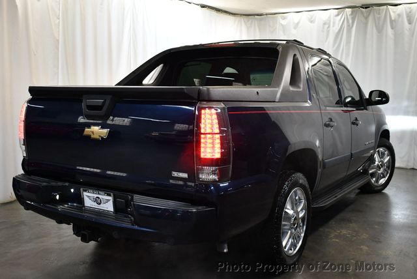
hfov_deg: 48.4
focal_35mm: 40
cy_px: 140
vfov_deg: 33.5
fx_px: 464
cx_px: 208
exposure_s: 1/125
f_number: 3.5
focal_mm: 20
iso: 900
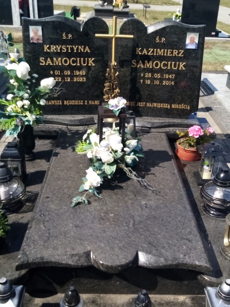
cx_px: 115
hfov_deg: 53.1
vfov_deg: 67.3
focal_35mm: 26
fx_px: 230
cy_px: 154
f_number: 1.8
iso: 109
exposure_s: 1/1182
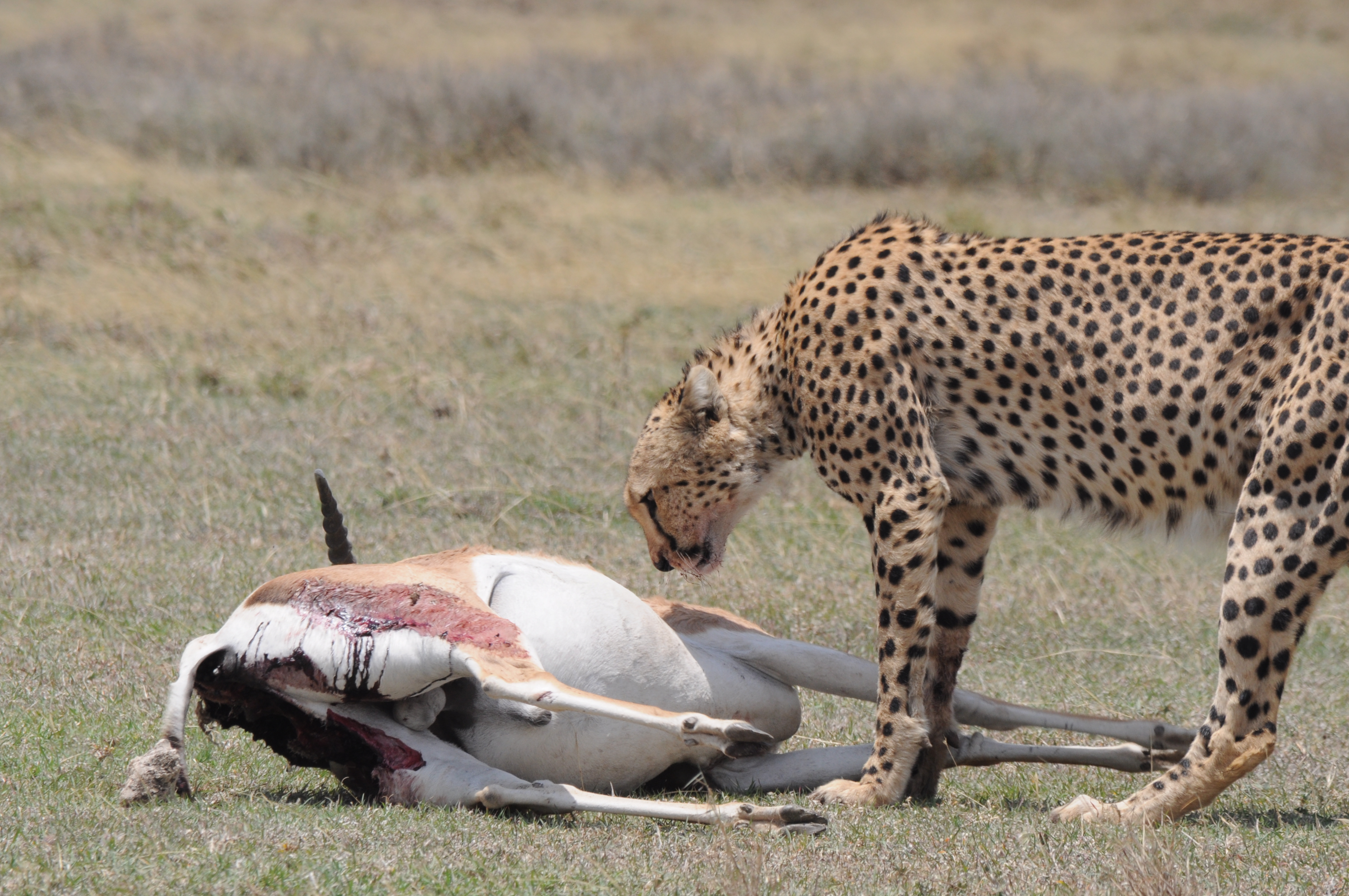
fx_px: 17742
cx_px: 696
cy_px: 437
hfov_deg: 4.4
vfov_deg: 2.9
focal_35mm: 474
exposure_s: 1/400
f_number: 13
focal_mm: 280
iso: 320
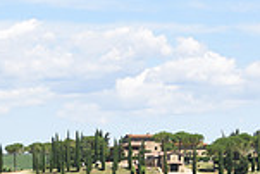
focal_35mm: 288
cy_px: 249
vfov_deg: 4.8
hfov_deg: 7.1
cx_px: 64
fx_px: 2082
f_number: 7.1
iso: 200
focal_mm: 75
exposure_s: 1/320
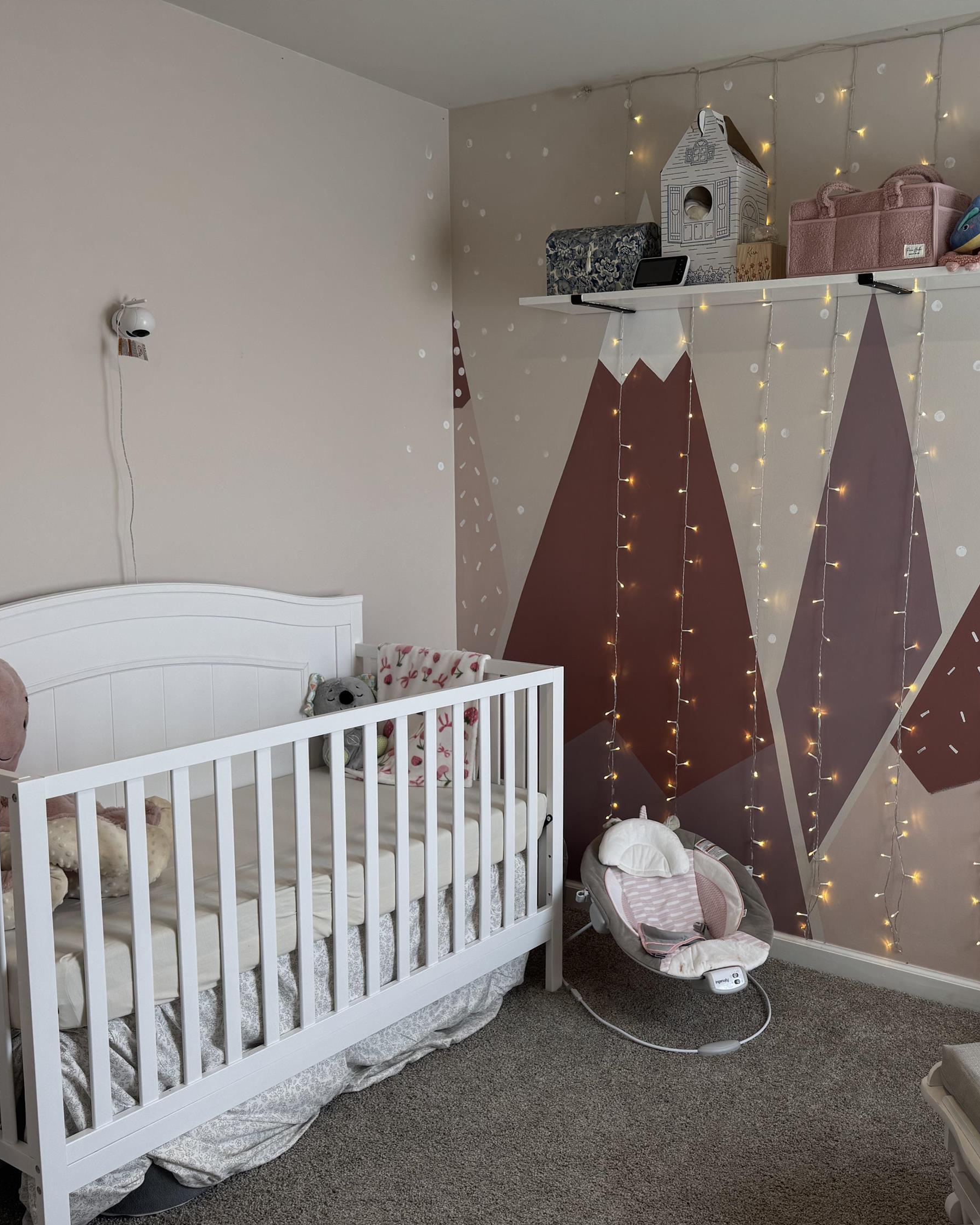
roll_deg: -1.9
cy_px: 624
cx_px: 685
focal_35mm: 32
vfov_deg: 55.7
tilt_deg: -8.0
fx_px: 1160
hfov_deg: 44.8
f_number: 1.78
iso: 64
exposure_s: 1/120
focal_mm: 6.76
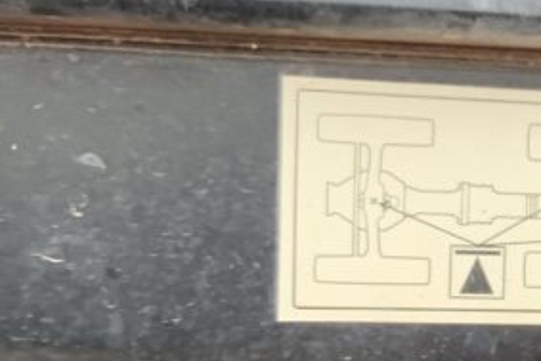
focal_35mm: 109
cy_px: 241
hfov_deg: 16.7
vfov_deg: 12.6
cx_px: 856
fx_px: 1639
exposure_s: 1/122
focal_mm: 3
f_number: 1.8
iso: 20
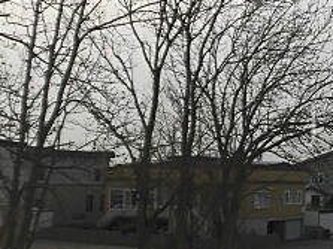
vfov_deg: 21.3
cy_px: 128
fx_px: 663
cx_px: 406
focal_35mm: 69
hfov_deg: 25.2
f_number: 7.8
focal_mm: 4.3
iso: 100
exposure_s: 1/500
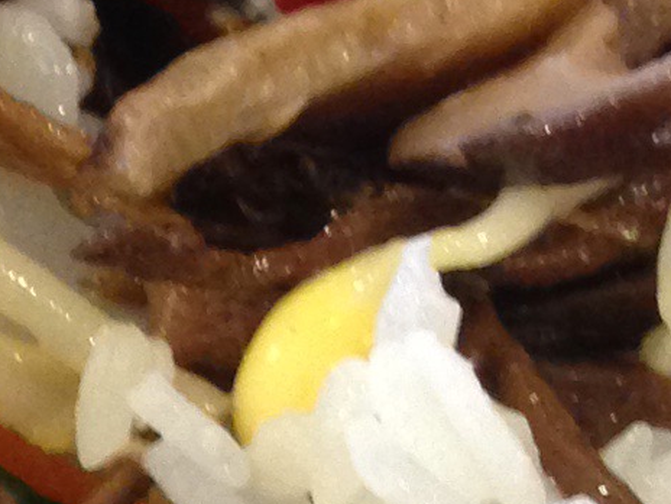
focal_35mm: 232
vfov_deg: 6.3
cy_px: 917
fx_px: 4497
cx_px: -51
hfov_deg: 8.5
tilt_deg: -64.6
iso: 160
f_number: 2.4
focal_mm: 4.12
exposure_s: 1/20
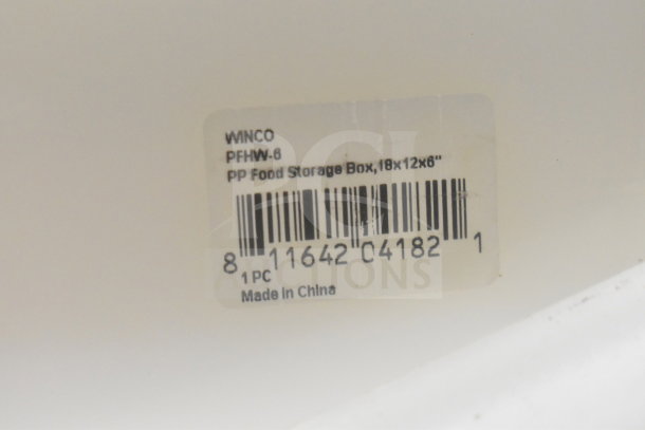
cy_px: 215
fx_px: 1478
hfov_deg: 24.6
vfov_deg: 16.6
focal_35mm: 82
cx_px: 322
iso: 5600
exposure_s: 1/100
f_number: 5.6
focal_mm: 55
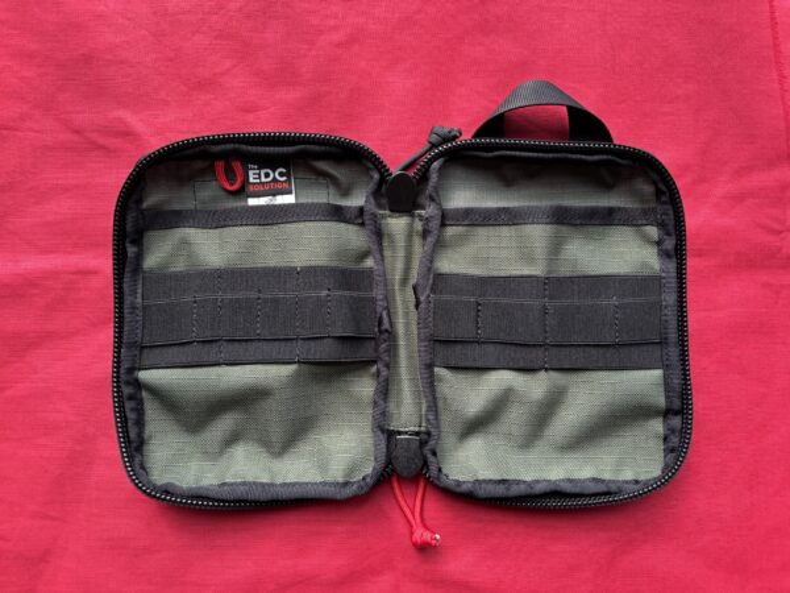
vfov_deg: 53.1
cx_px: 395
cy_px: 296
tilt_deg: -85.9
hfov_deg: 67.3
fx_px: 593
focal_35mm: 26
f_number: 1.6
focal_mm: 5.96
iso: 40
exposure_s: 1/201
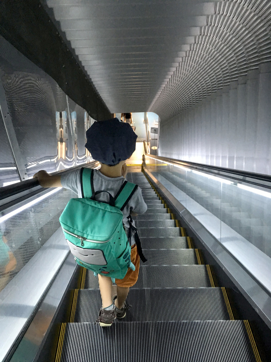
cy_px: 181
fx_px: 303
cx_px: 136
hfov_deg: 48.2
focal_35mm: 29
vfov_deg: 61.7
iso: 200
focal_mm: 4.15
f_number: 2.2
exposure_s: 1/20
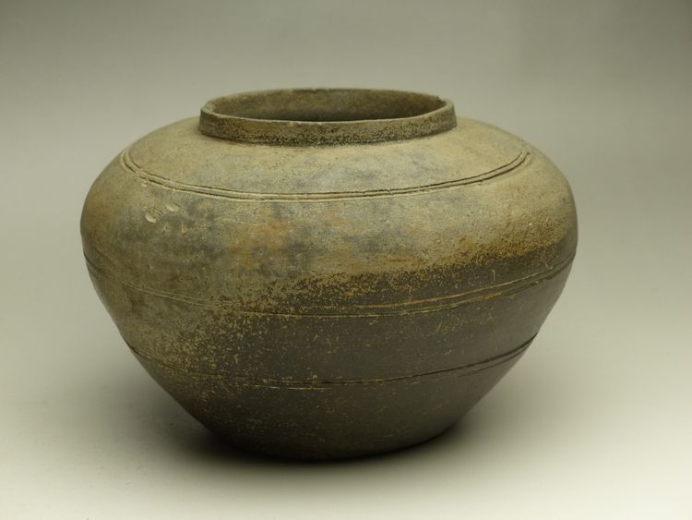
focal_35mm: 83
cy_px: 260
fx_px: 1660
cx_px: 346
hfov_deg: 23.6
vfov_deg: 17.8
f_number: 3.5
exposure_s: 1/125
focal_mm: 15
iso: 200
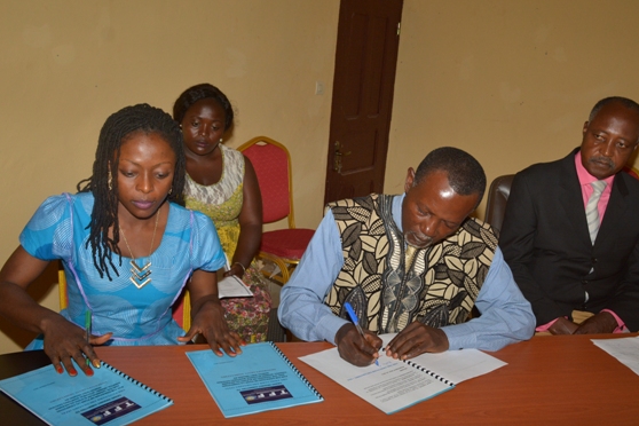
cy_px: 224
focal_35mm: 40
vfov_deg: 33.7
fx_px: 702
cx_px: 348
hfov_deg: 48.9
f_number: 8
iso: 640
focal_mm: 23
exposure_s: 1/100
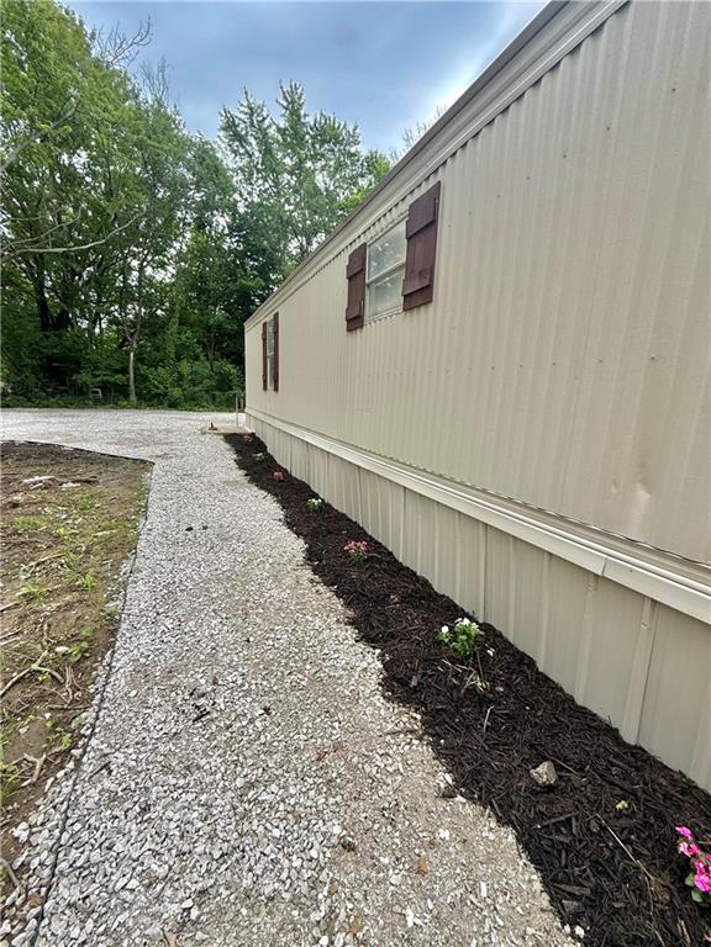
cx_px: 356
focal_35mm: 14
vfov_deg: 102.1
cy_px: 474
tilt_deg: -12.1
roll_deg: -1.8
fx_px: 383
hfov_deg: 85.7
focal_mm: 2.22
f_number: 2.2
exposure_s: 1/436
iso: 50
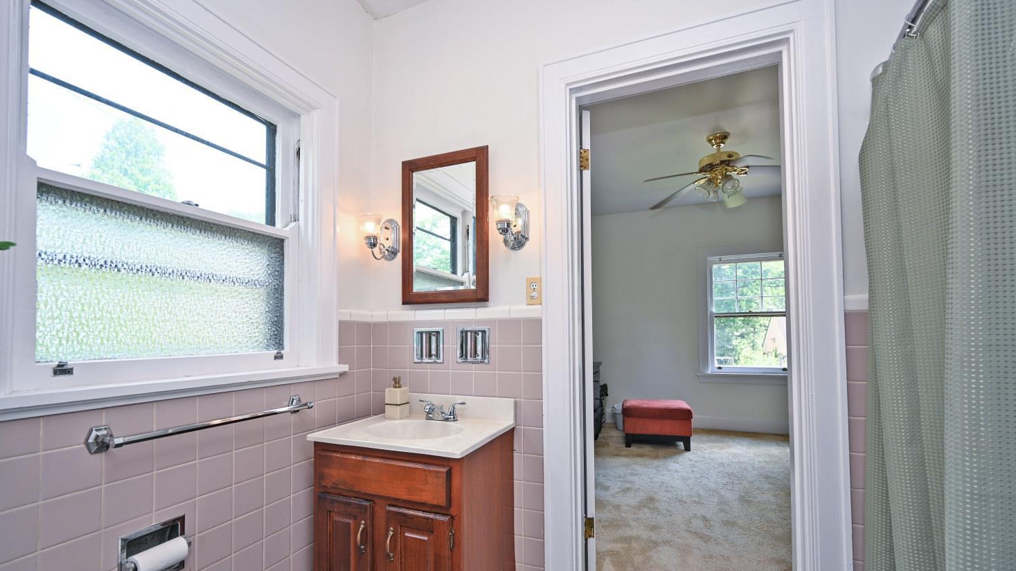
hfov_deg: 103.0
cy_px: 330
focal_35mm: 15
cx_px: 514
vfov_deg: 70.1
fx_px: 404
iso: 200
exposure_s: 1/100
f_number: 5
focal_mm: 14
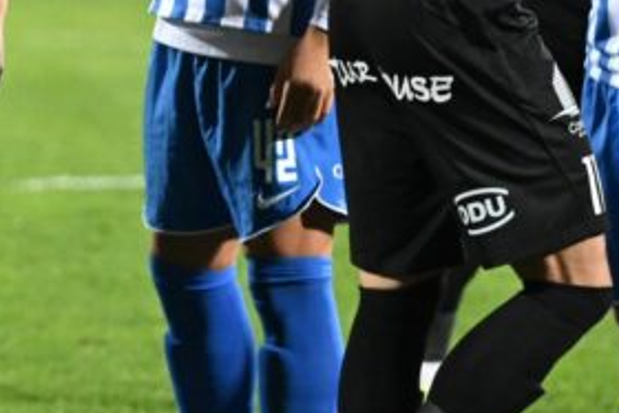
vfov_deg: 1.8
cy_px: -12
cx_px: -332
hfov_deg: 2.7
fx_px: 12902
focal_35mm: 750
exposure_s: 1/1000
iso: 2800
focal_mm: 150
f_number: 2.8
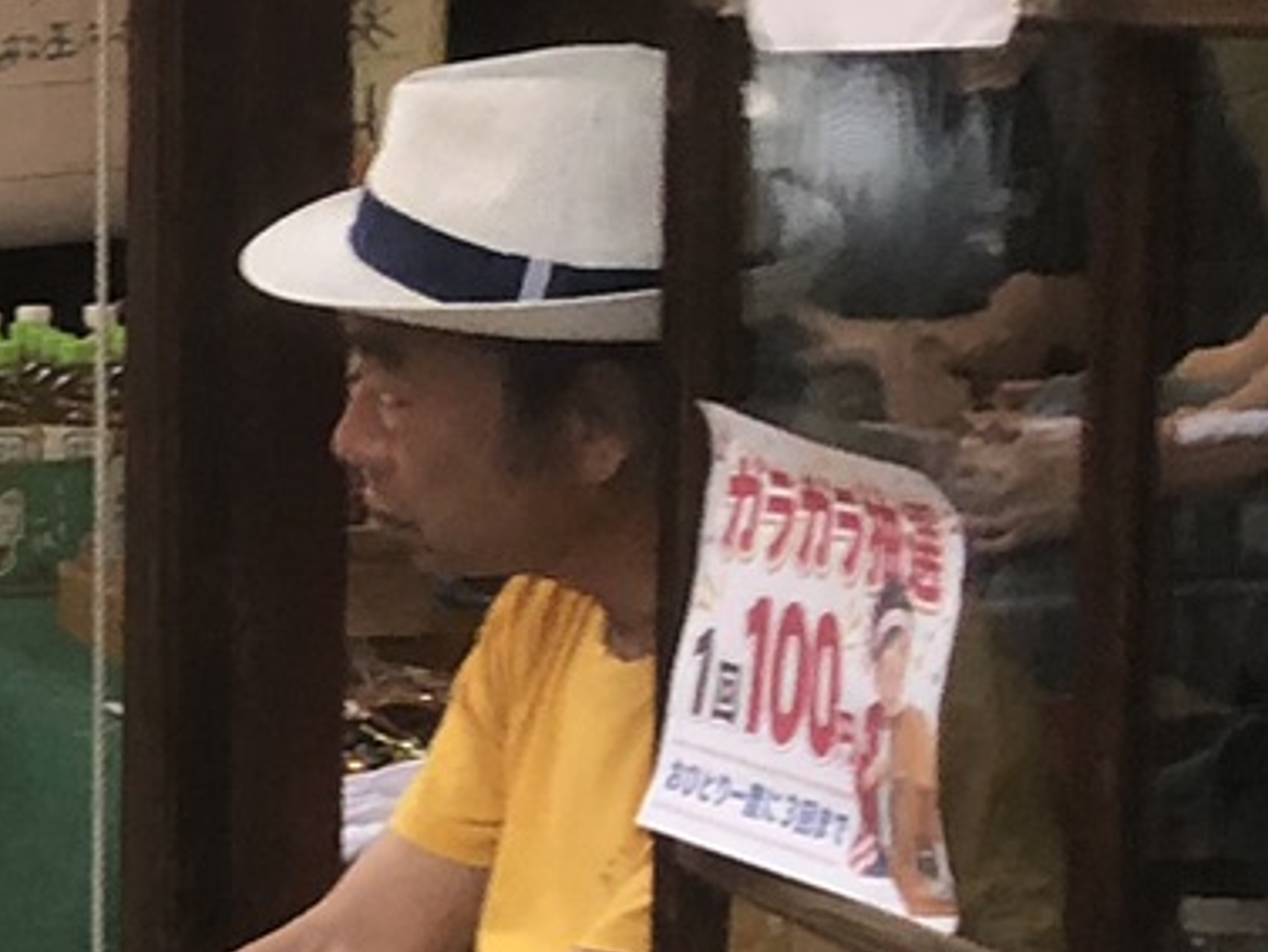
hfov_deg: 11.0
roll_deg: +2.3
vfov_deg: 9.7
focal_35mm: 152
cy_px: 1060
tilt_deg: -13.3
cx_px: -1759
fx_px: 5570
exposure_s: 1/24
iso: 40
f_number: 1.8
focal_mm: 3.99
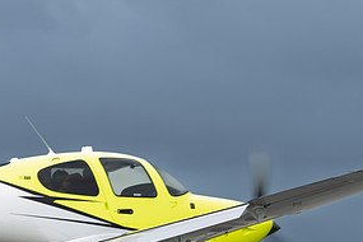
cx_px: 71
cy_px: 154
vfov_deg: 4.8
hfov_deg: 7.1
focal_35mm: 288
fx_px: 2904
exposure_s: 1/320
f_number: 8
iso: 100
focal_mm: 124
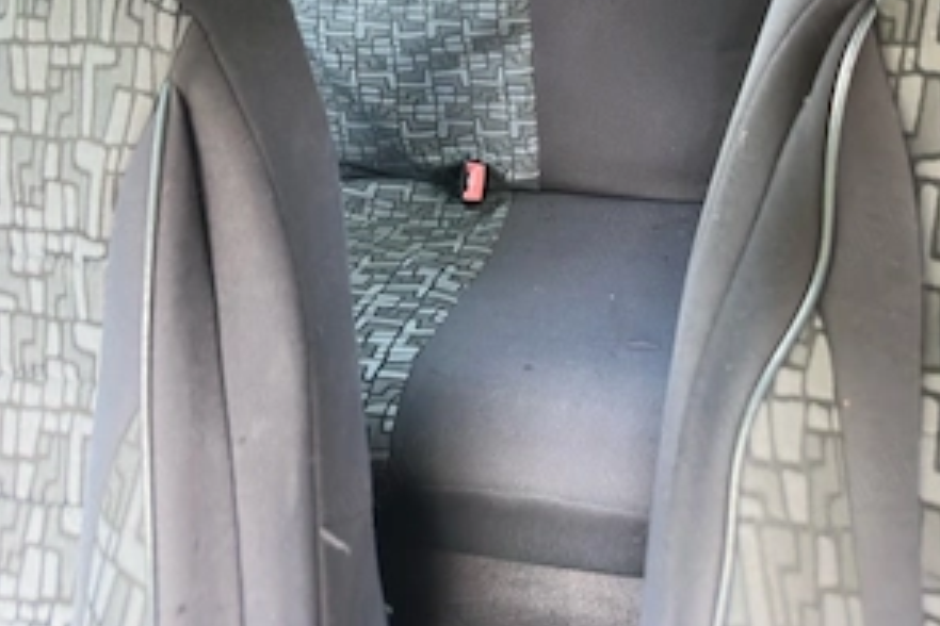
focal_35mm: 34
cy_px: 0
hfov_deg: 55.8
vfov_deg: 35.2
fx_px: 888
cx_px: 476
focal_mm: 6.86
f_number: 1.78
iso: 500
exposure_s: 1/40
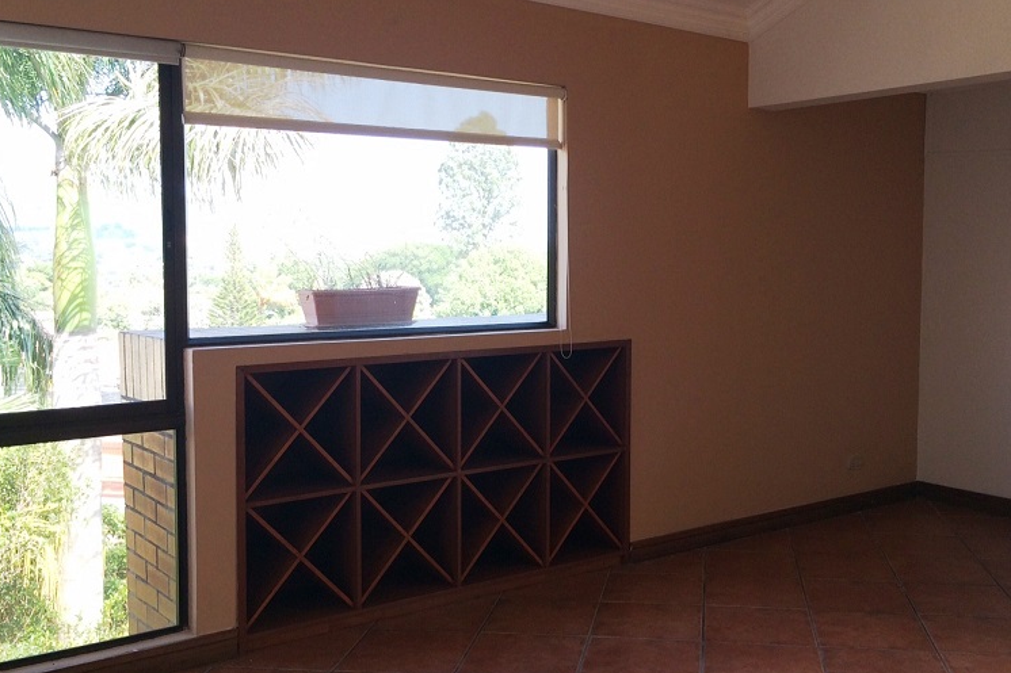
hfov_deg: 47.2
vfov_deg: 32.6
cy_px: 323
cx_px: 592
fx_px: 1151
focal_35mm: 41
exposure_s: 1/120
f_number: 2.2
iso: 40
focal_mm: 4.12
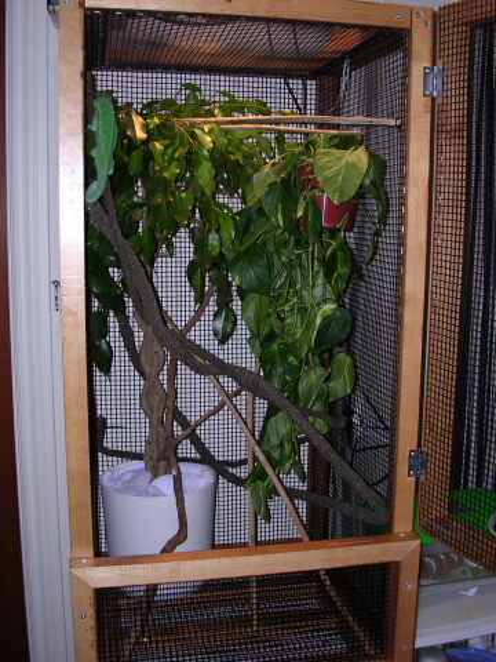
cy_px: 331
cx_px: 248
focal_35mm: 38
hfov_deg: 37.7
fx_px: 726
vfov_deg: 49.0
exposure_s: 1/60.1
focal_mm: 5.8
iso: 100
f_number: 2.8
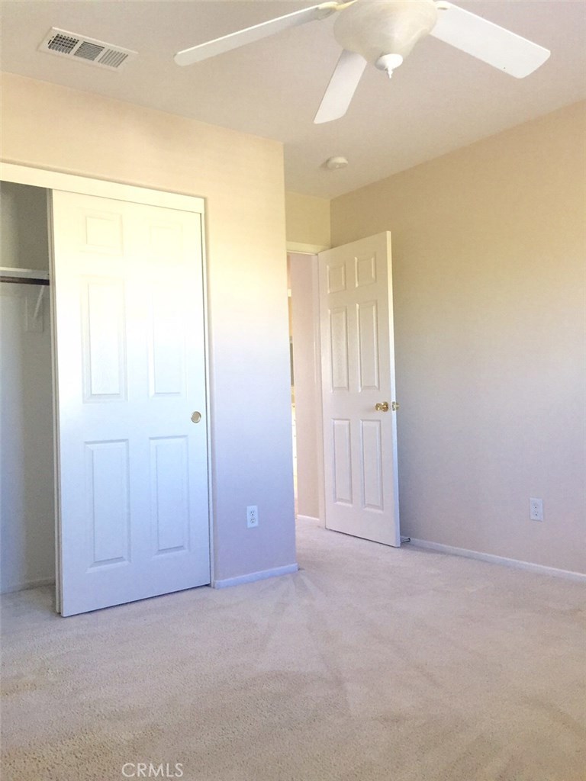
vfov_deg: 61.7
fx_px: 655
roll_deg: +1.8
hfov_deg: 48.2
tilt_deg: +1.1
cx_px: 293
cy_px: 390
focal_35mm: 29
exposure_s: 1/30
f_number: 2.2
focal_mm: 4.15
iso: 50
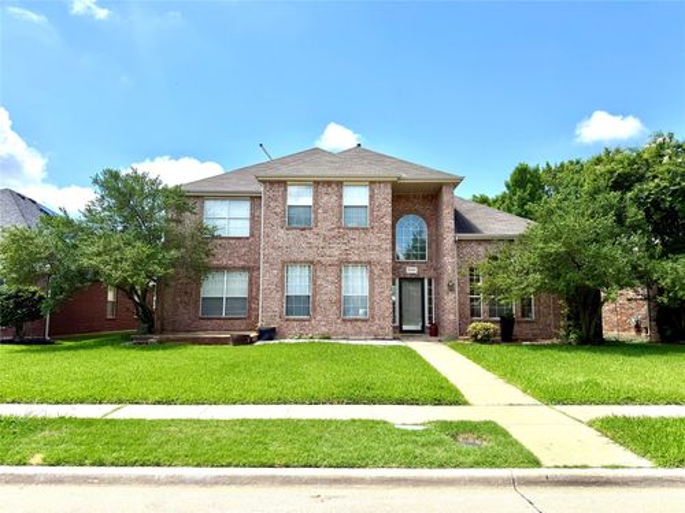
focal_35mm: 24
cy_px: 256
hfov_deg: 71.6
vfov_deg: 56.8
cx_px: 342
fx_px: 475
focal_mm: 6.76
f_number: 1.78
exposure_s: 1/3759
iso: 80
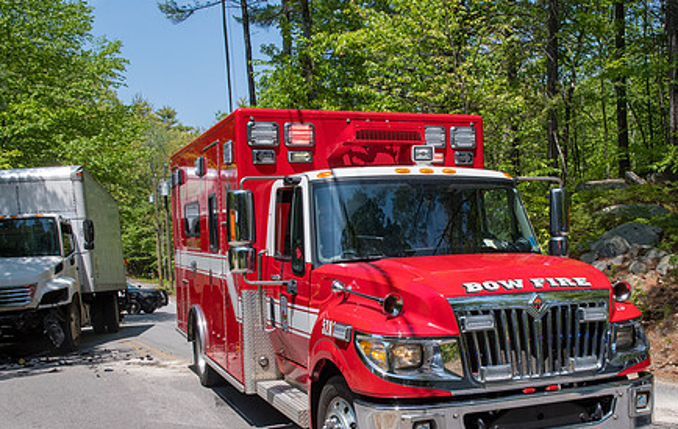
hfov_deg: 43.9
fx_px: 835
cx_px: 414
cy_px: 282
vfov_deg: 28.7
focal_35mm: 45
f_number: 9
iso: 400
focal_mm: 22
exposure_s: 1/800
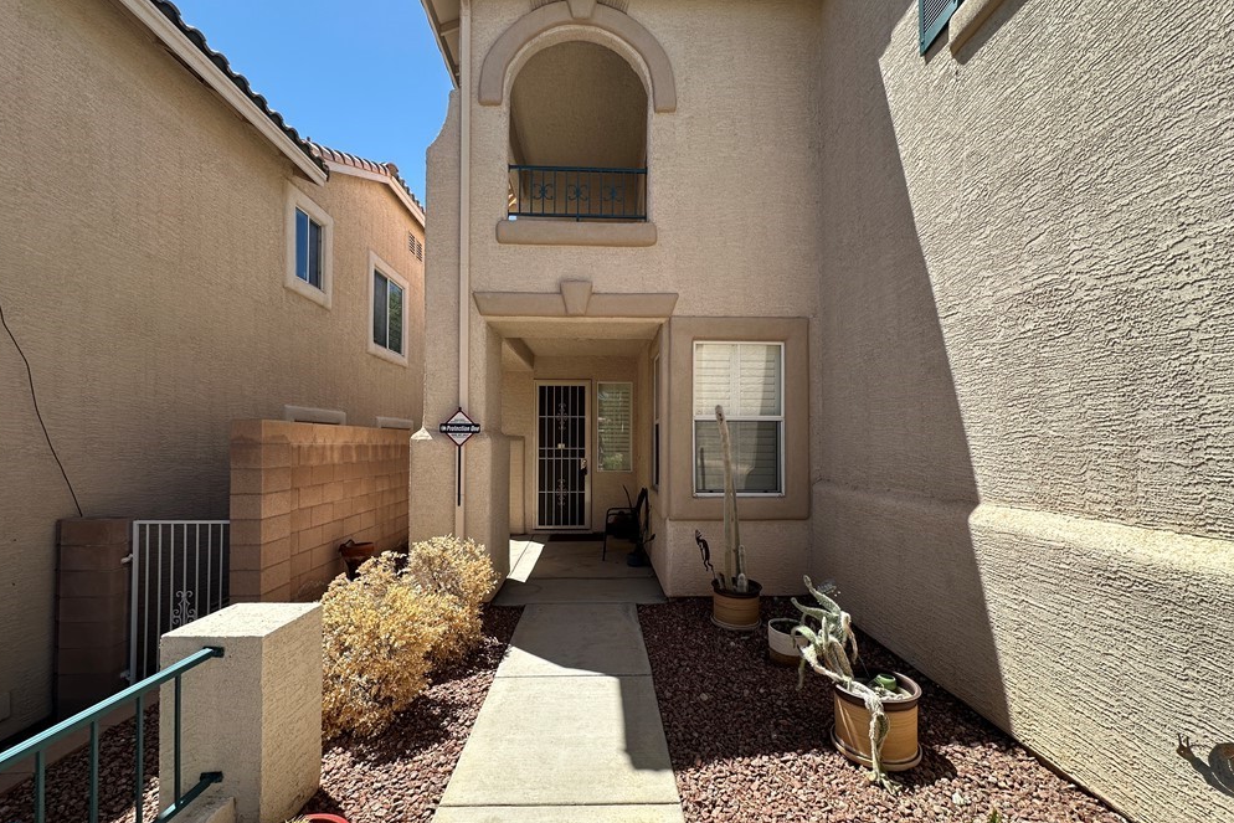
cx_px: 617
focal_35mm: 15
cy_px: 434
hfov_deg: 100.4
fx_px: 514
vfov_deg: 77.3
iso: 40
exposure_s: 1/818
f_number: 2.2
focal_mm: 2.22
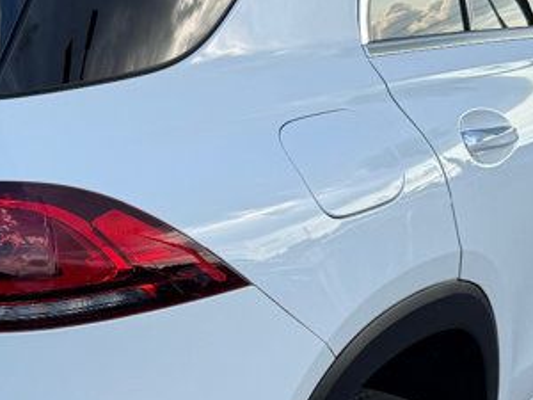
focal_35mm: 82
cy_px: 277
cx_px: 57
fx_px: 1263
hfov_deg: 23.2
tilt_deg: -14.6
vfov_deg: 17.9
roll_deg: -0.5
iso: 80
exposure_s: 1/1493
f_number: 1.78
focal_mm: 6.76
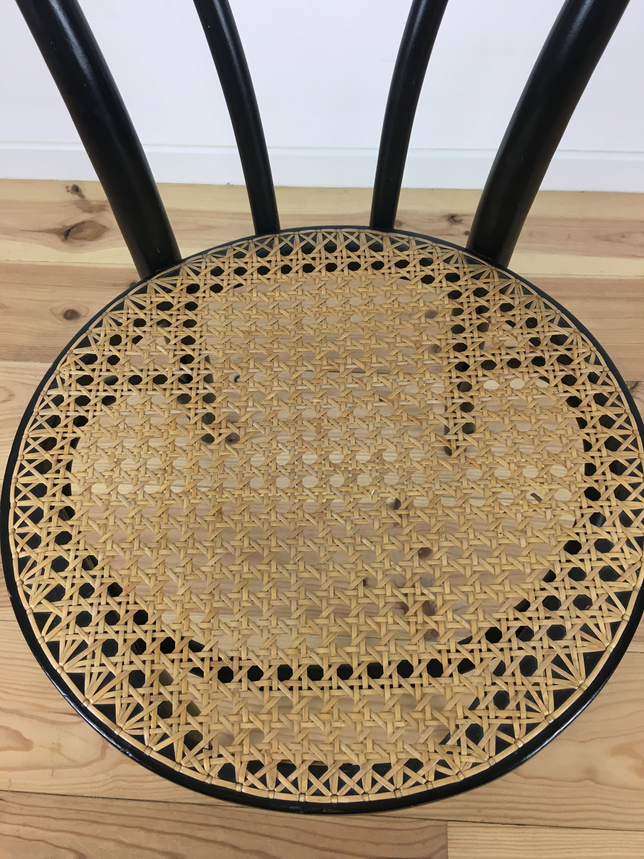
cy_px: 430
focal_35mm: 29
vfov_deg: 61.7
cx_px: 322
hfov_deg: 48.2
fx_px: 719
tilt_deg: -62.7
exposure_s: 1/33
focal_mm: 4.15
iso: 32
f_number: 2.2
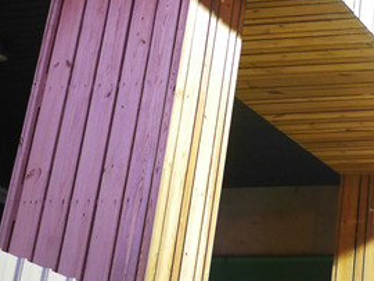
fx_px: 1200
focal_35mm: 111
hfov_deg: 17.2
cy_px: -166
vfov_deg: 12.6
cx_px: 393
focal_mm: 15
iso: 1250
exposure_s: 1/60
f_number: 1.7
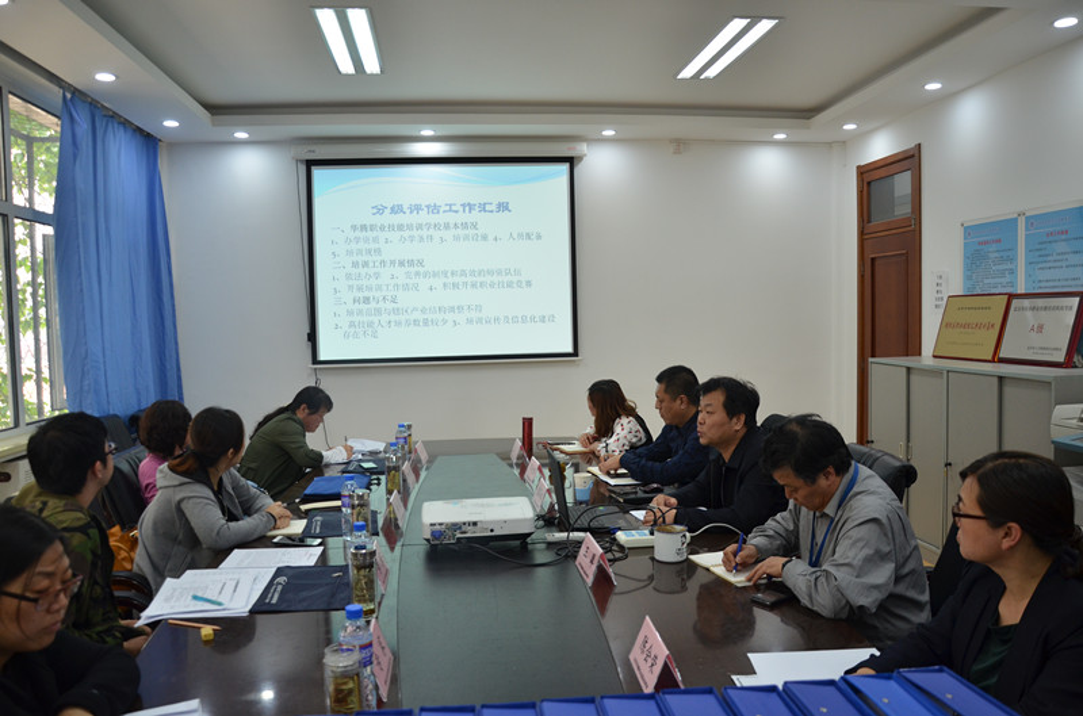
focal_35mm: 27
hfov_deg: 67.5
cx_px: 542
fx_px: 810
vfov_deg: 47.7
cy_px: 358
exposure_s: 1/80
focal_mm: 18
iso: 400
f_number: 4.5
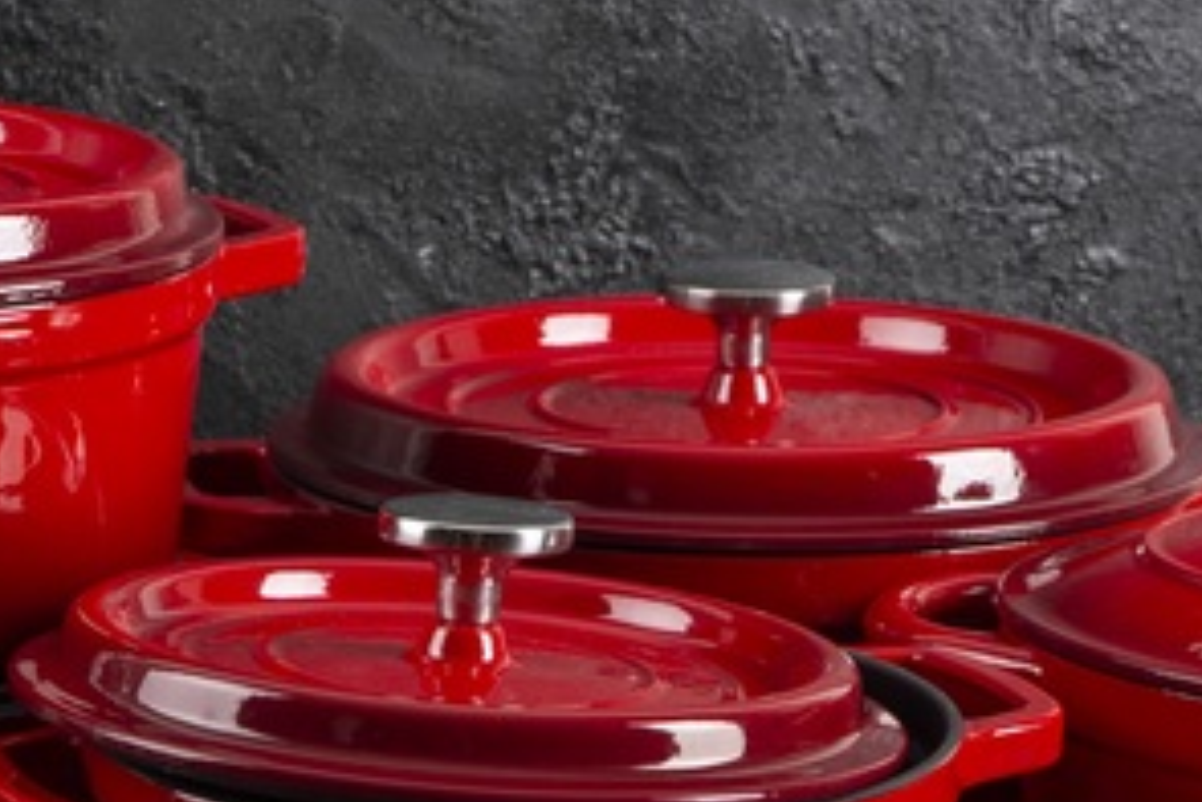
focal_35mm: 173
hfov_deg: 11.9
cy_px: 790
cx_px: 493
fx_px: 5779
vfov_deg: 7.9
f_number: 14
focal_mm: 85
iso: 100
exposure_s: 1/160
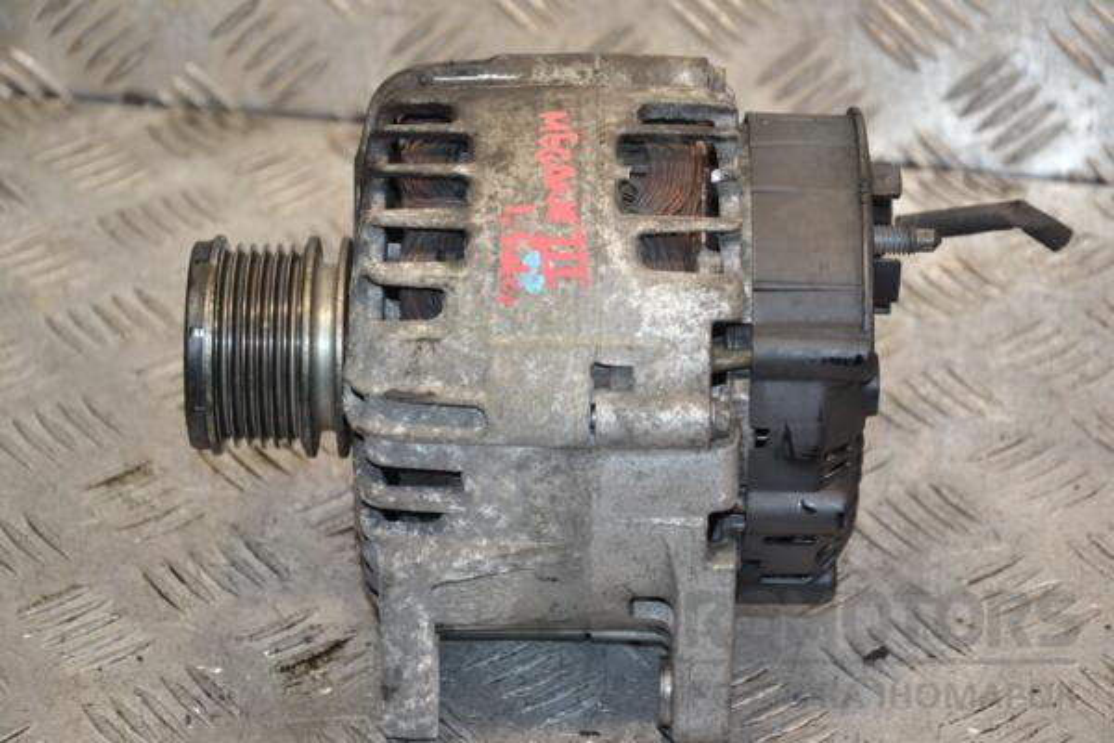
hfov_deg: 18.2
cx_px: 557
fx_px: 3481
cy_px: 372
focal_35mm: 112
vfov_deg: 12.2
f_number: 5.3
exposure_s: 1/125
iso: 800
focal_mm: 75
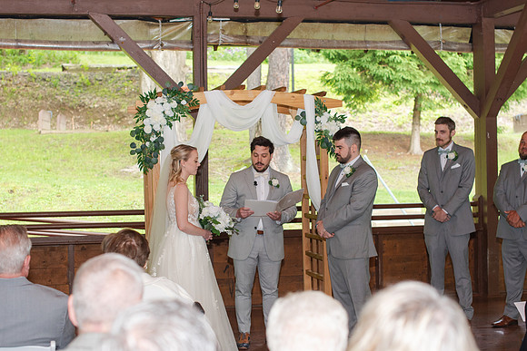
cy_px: 186
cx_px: 254
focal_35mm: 60
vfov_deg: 22.6
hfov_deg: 33.4
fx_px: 878
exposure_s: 1/200
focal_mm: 50
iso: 800
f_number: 3.5
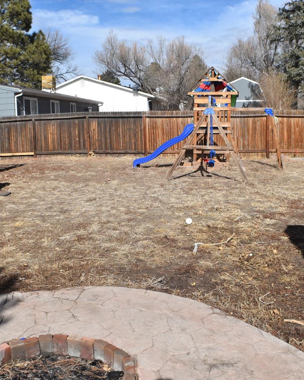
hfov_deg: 29.7
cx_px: 150
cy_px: 190
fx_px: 574
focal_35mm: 51
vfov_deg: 36.7
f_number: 10
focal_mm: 24
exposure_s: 1/400
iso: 200
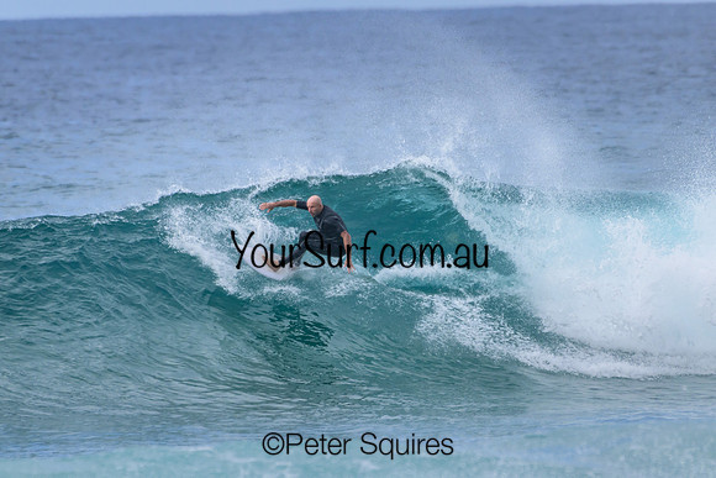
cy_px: 239
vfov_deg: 1.4
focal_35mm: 1000
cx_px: 358
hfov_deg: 2.1
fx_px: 19893
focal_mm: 1000
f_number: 11
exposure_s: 1/2000
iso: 1250
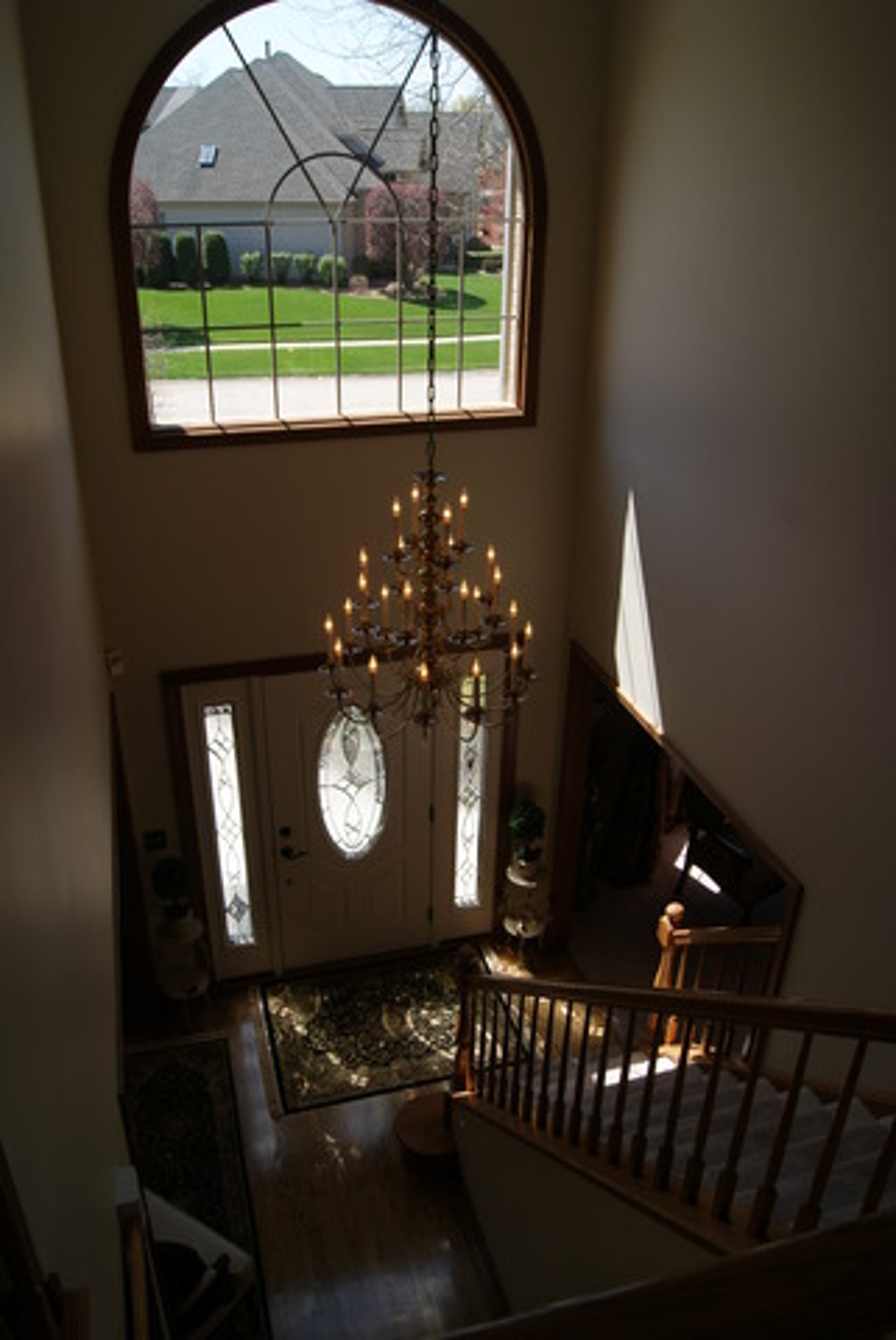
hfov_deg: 48.0
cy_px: 670
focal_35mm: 27
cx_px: 448
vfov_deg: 67.3
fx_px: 1006
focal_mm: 18
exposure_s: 1/80
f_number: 9
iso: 100
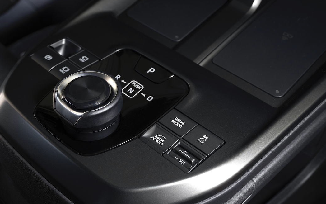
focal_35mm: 49
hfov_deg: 41.0
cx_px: 150
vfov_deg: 26.3
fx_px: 435
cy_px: 105
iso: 640
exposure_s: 1/15
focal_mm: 42
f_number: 8
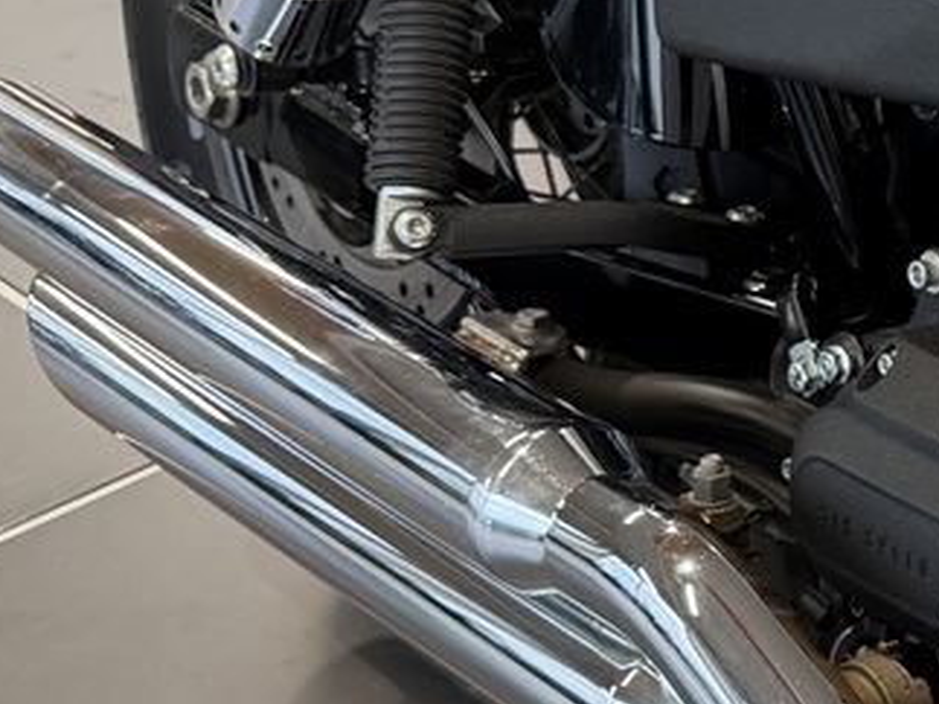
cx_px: 1654
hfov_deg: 15.8
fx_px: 2901
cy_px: 279
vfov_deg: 13.8
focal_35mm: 107
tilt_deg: -30.4
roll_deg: +2.1
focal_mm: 6.76
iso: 200
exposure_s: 1/121
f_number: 1.78
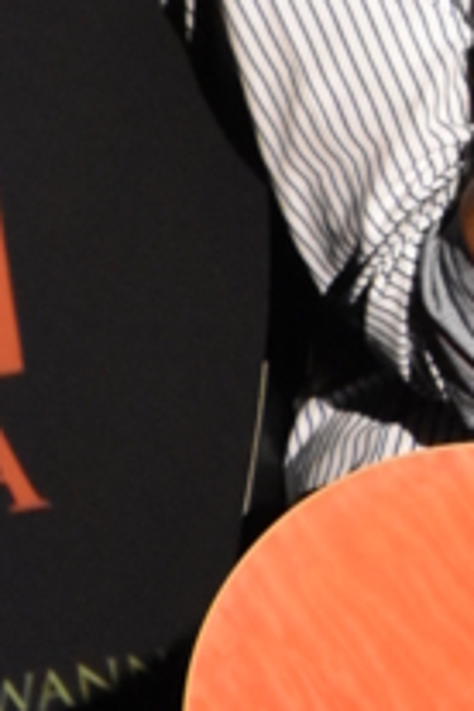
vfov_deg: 3.2
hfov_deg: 2.1
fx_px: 12600
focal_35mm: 638
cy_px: -31
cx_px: 902
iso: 5000
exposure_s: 1/60
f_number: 5.6
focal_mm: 110
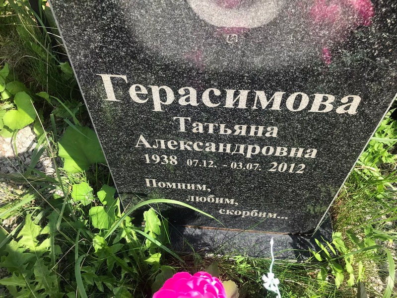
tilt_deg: -51.3
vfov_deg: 49.7
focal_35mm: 28
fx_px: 321
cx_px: 198
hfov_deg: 63.4
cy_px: 149
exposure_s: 1/879
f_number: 1.8
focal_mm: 3.99
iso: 20
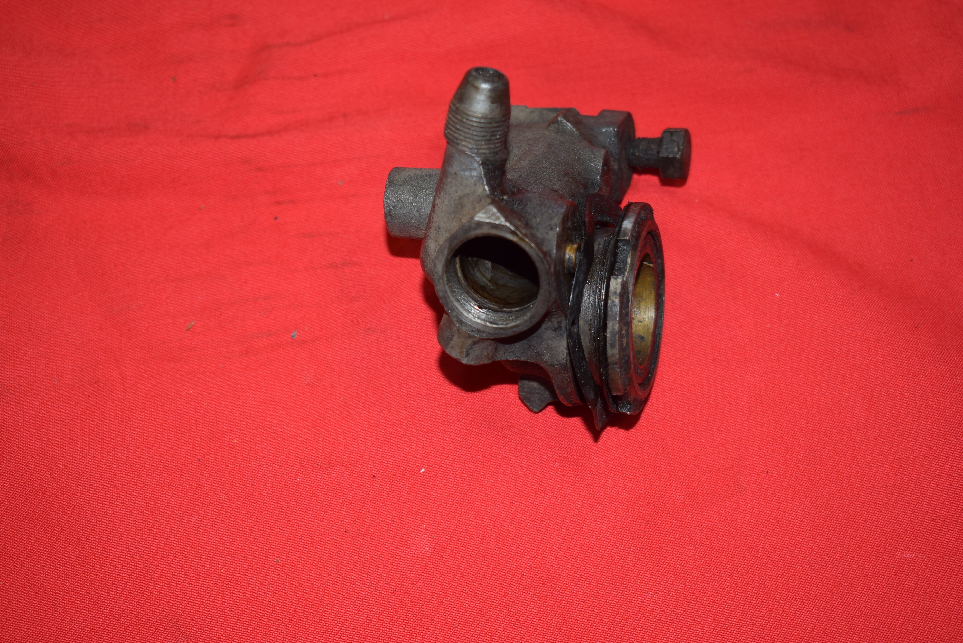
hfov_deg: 35.0
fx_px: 1526
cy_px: 322
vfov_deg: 23.8
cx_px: 482
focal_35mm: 57
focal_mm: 38
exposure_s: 1/40
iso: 160
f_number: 5.6
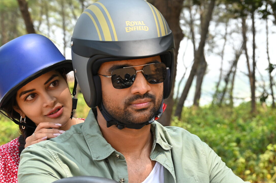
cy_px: 197
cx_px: 231
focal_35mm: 115
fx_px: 881
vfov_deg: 11.7
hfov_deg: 17.6
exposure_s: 1/200
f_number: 5.6
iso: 250
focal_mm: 49
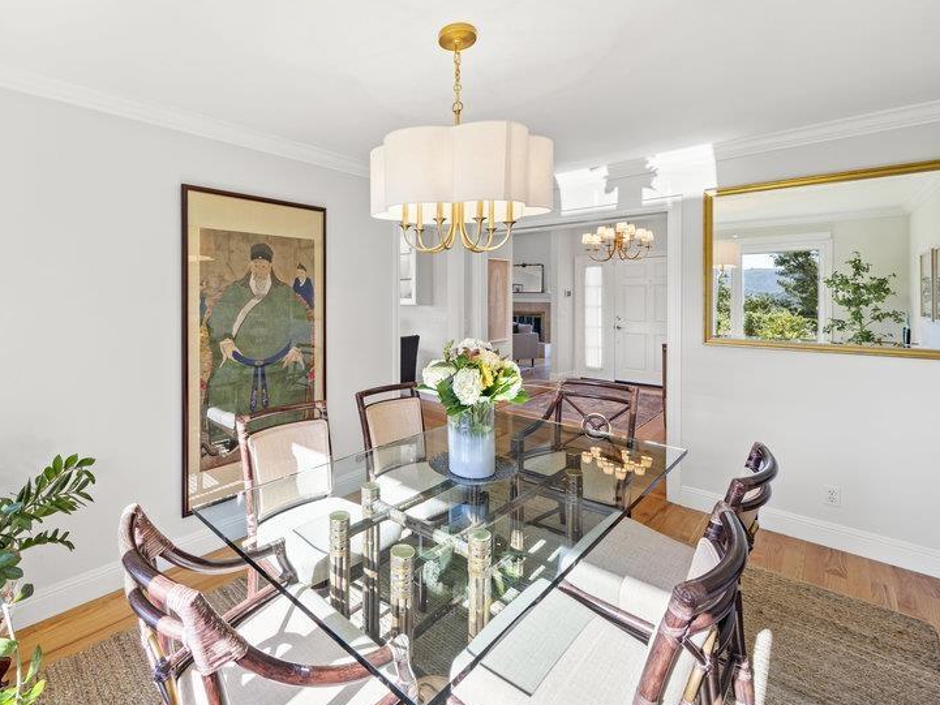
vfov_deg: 77.7
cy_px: 303
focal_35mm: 16
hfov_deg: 93.7
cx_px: 395
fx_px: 435
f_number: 8
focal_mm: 12
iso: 100
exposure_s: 1/6
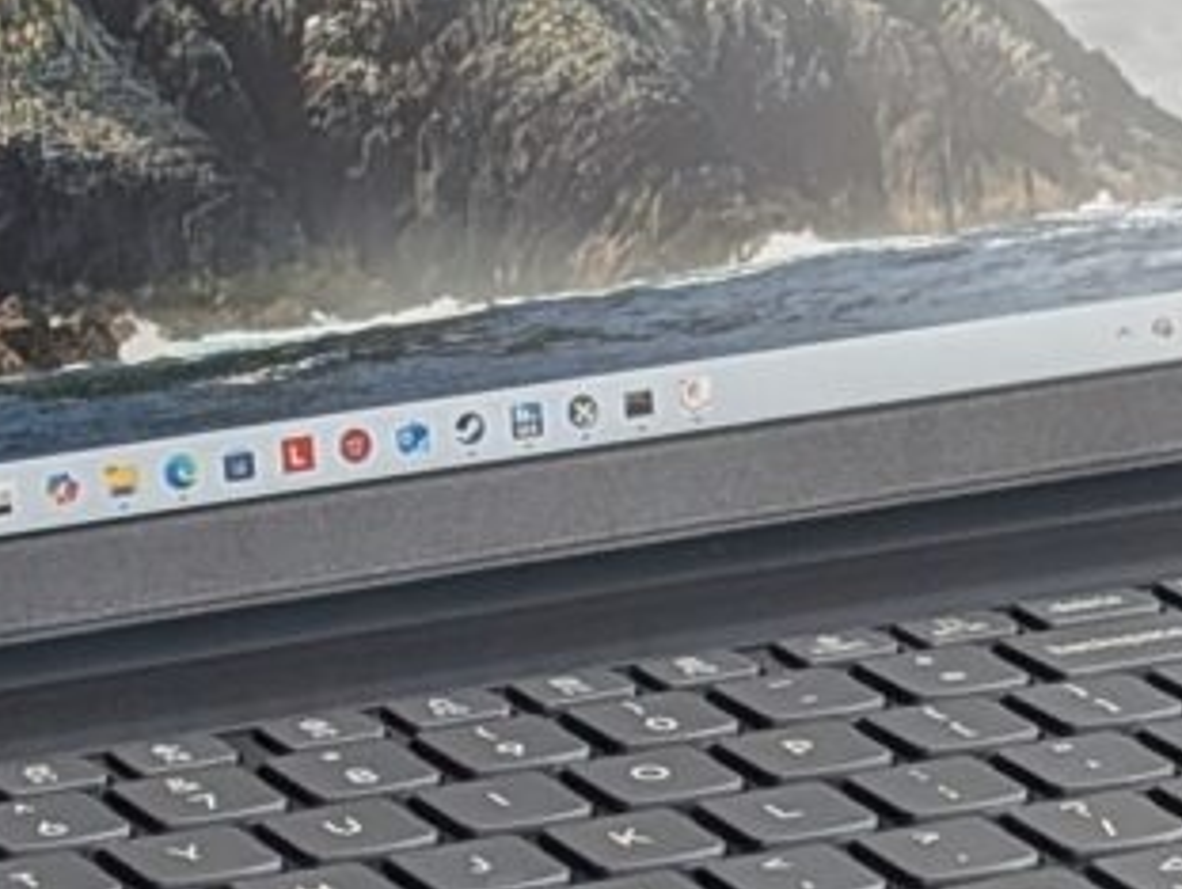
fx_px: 8273
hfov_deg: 8.2
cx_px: 574
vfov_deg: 6.1
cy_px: 237
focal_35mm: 242
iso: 21
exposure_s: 1/46.6
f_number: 1.68
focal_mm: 6.9
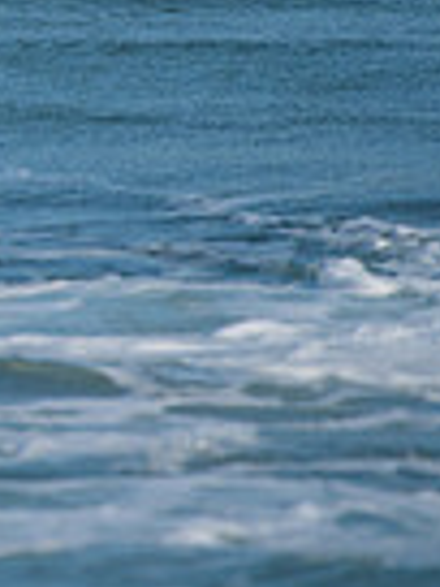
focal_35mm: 2050
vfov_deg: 1.0
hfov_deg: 0.7
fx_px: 34743
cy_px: -179
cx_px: -492
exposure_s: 1/4000
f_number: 5.6
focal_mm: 500
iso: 360
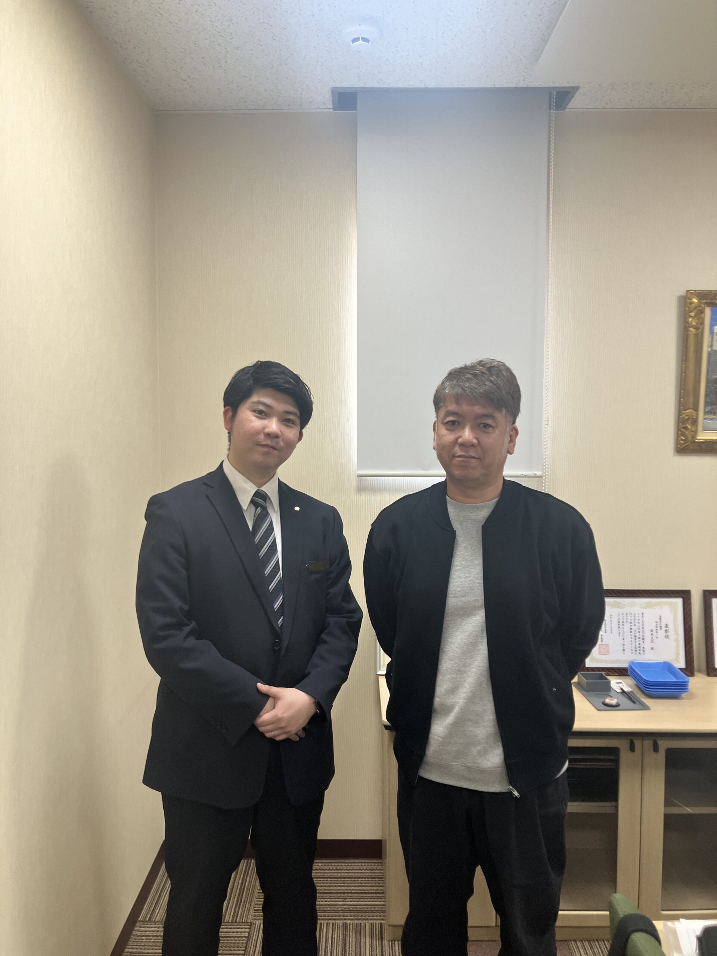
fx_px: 773
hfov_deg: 49.7
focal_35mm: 28
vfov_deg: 63.4
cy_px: 478
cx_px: 358
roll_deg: +0.8
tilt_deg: -4.2
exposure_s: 1/121
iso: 80
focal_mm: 3.99
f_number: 1.8
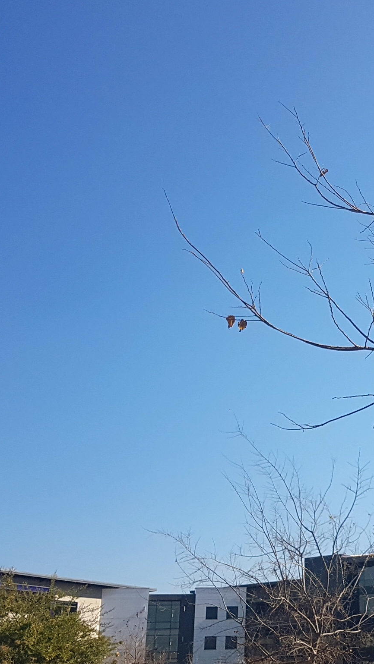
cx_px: 385
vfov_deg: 39.0
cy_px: 399
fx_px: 934
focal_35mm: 53
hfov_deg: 21.7
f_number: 1.7
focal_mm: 4.2
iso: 40
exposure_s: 1/2312
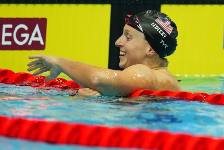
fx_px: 3733
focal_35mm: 600
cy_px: 75
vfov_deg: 2.3
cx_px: 112
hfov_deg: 3.4
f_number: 2.8
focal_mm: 400
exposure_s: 1/2000
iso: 4000
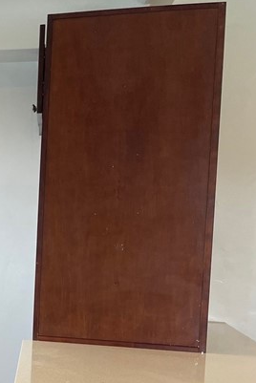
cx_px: -207
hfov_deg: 16.5
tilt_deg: -4.5
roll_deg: -1.1
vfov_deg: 29.0
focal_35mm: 69
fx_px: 735
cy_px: 262
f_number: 1.6
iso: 100
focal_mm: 4.2
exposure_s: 1/120
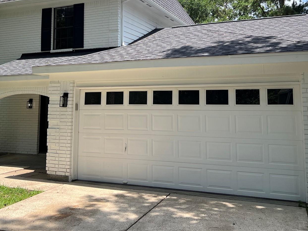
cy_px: 63
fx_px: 383
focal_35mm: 43
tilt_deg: +6.2
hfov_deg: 43.7
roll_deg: +0.3
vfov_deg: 33.1
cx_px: 127
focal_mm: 5.7
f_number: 1.5
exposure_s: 1/2353
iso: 50
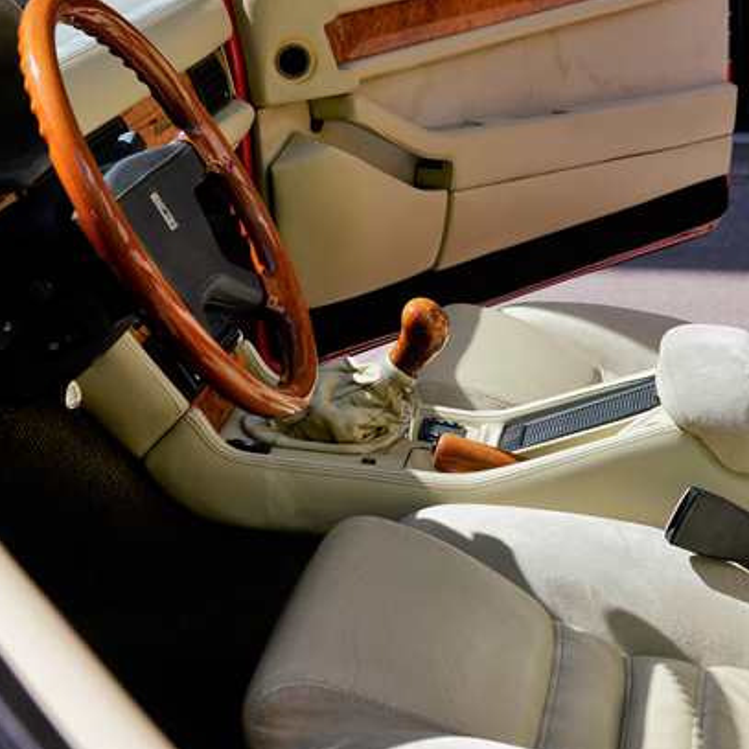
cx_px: 572
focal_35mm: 100
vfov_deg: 17.4
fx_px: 2448
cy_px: 350
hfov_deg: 17.3
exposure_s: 1/200
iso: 125
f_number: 8
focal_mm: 50
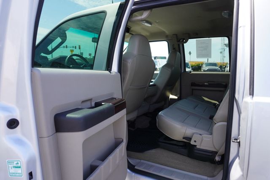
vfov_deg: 53.2
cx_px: 135
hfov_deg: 73.7
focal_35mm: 24
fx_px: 180
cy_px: 90
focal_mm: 16
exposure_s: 1/125
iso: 100
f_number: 5.6
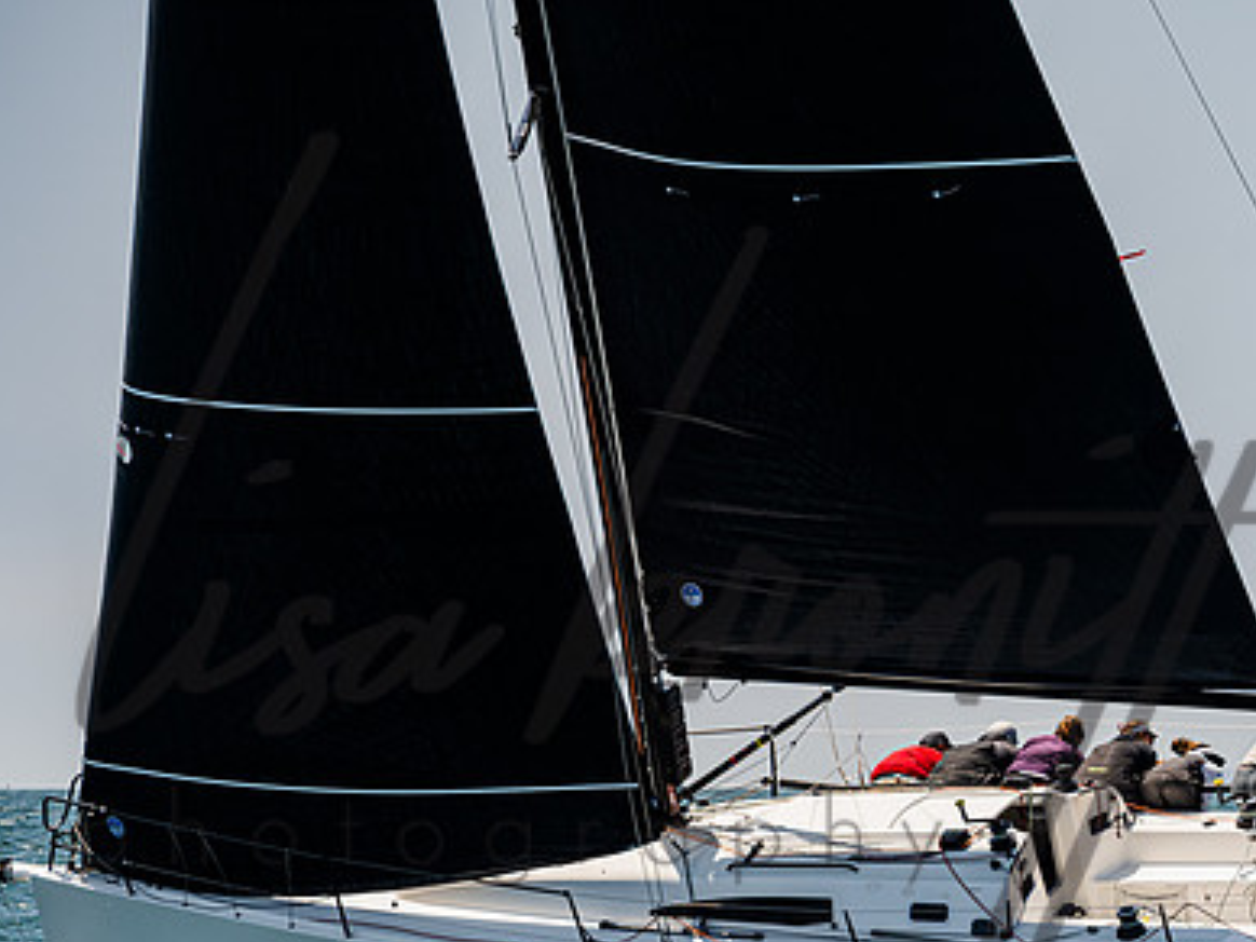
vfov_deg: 4.2
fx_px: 12917
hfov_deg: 5.6
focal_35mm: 356
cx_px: 850
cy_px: 628
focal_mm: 230
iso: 500
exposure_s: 1/1600
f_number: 8
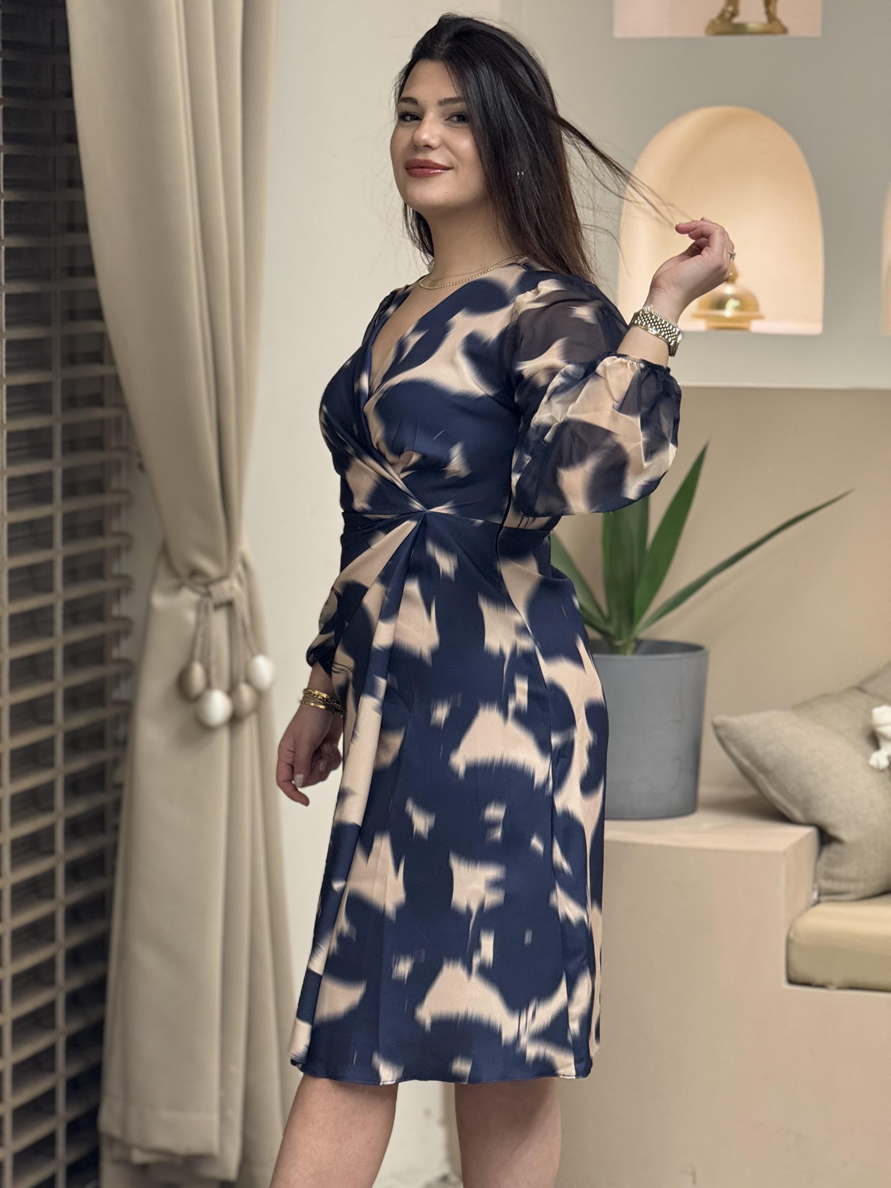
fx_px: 4118
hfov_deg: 12.3
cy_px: 594
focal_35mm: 120
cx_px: 446
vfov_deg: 16.4
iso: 200
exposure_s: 1/50
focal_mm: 15.66
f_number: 2.8
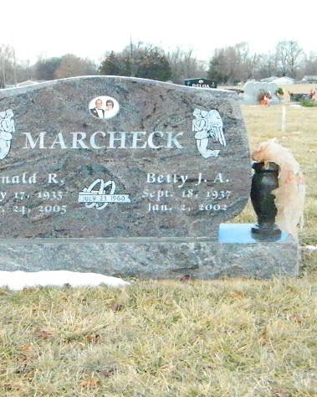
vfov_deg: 30.5
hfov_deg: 24.5
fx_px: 727
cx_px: 107
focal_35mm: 62
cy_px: 198
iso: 6400
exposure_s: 1/1000
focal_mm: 8.4
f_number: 10.2
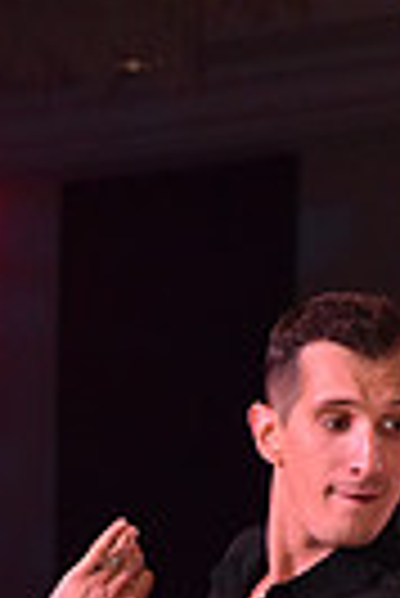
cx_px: 393
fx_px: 6167
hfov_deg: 3.7
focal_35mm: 371
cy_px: 1088
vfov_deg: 5.5
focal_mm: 85
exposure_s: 1/320
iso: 2500
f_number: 6.3
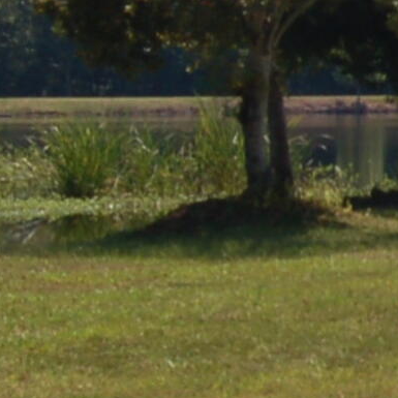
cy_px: 45
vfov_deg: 6.8
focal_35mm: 258
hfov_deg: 6.3
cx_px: 1165
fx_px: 3356
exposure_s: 1/500
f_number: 8
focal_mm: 26
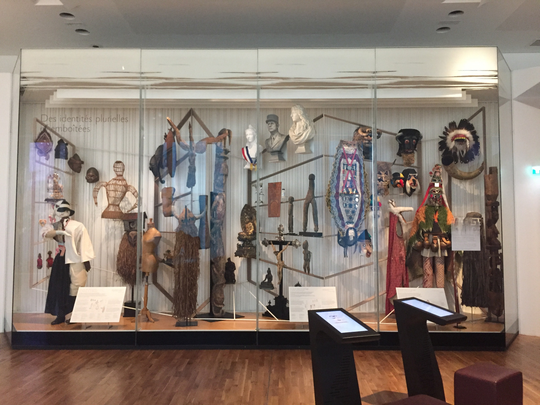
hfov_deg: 61.7
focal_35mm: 29
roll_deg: -0.7
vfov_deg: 48.2
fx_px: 452
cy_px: 202
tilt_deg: +3.6
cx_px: 270
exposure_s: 1/25
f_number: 2.2
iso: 250
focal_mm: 4.15
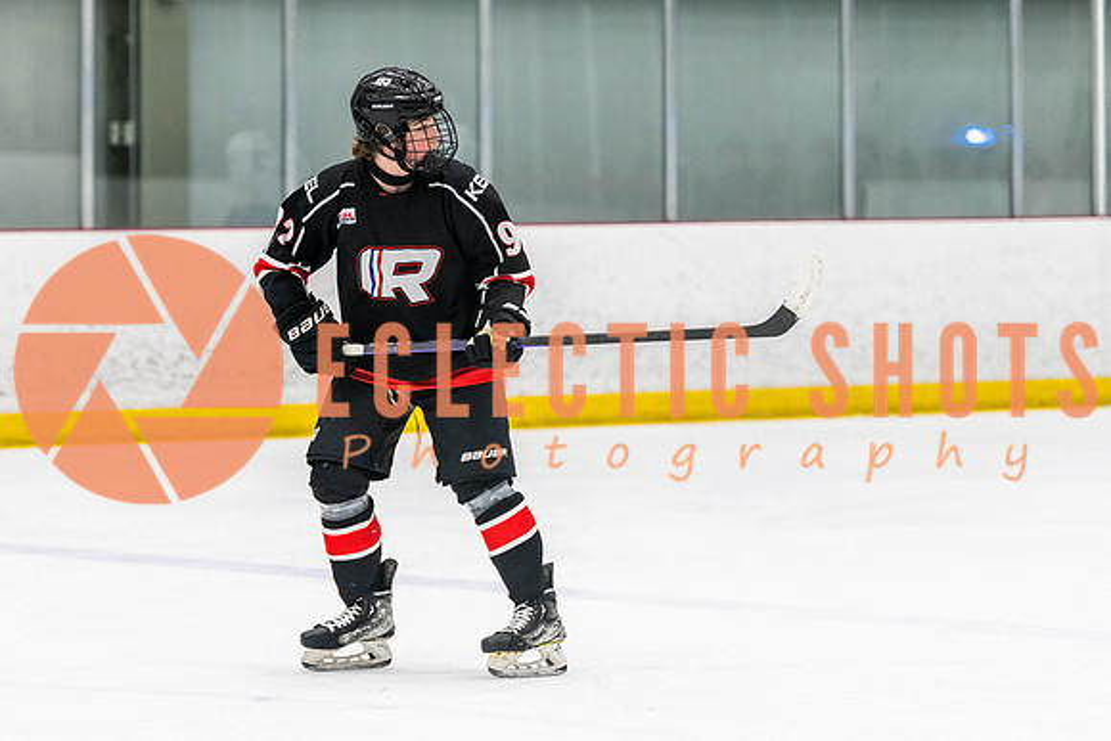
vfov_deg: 6.2
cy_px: 406
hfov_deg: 9.3
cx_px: 363
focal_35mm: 220
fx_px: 6797
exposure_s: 1/640
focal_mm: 135
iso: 1800
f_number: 2.8
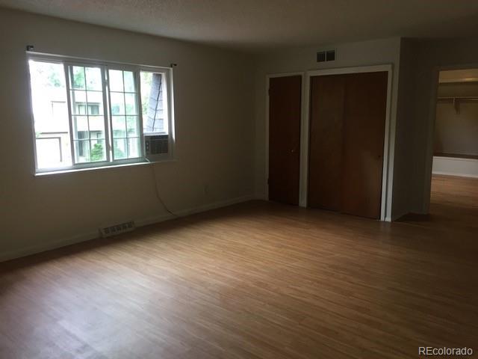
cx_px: 239
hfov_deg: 61.7
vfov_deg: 48.2
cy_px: 180
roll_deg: +0.1
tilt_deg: -9.0
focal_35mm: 29
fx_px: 400
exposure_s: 1/30
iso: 80
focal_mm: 4.15
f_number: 2.2
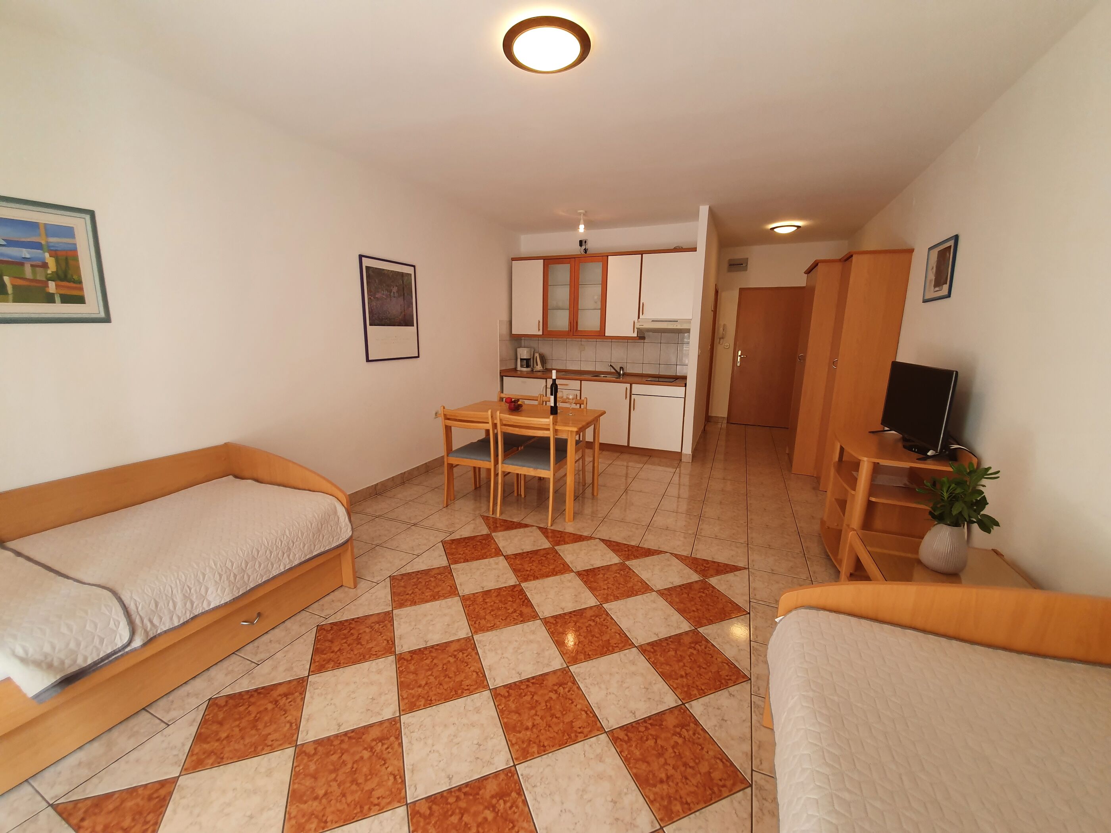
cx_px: 556
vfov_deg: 89.9
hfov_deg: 106.2
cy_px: 416
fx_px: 417
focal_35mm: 13
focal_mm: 1.8
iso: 100
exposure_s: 1/50
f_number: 2.2
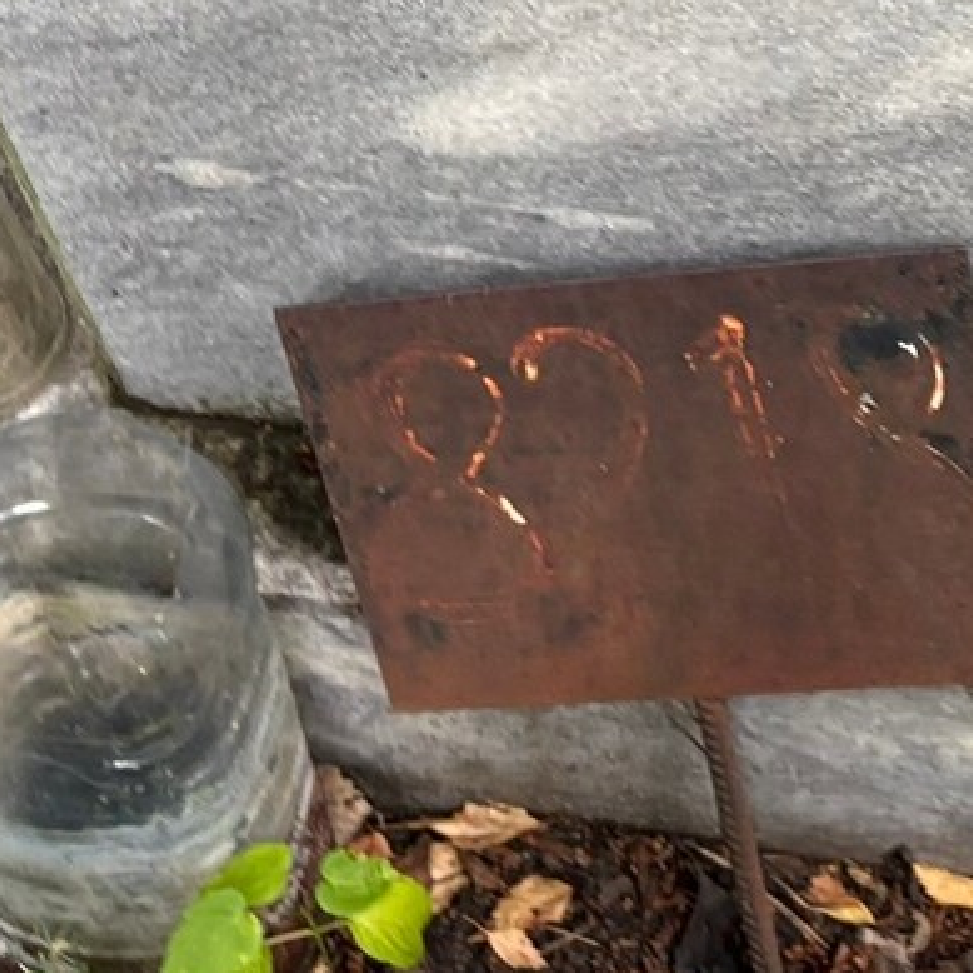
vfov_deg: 19.1
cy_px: -253
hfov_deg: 20.3
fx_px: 2703
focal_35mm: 85
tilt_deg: -47.1
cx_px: 713
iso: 125
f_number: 1.6
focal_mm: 5.96
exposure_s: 1/77
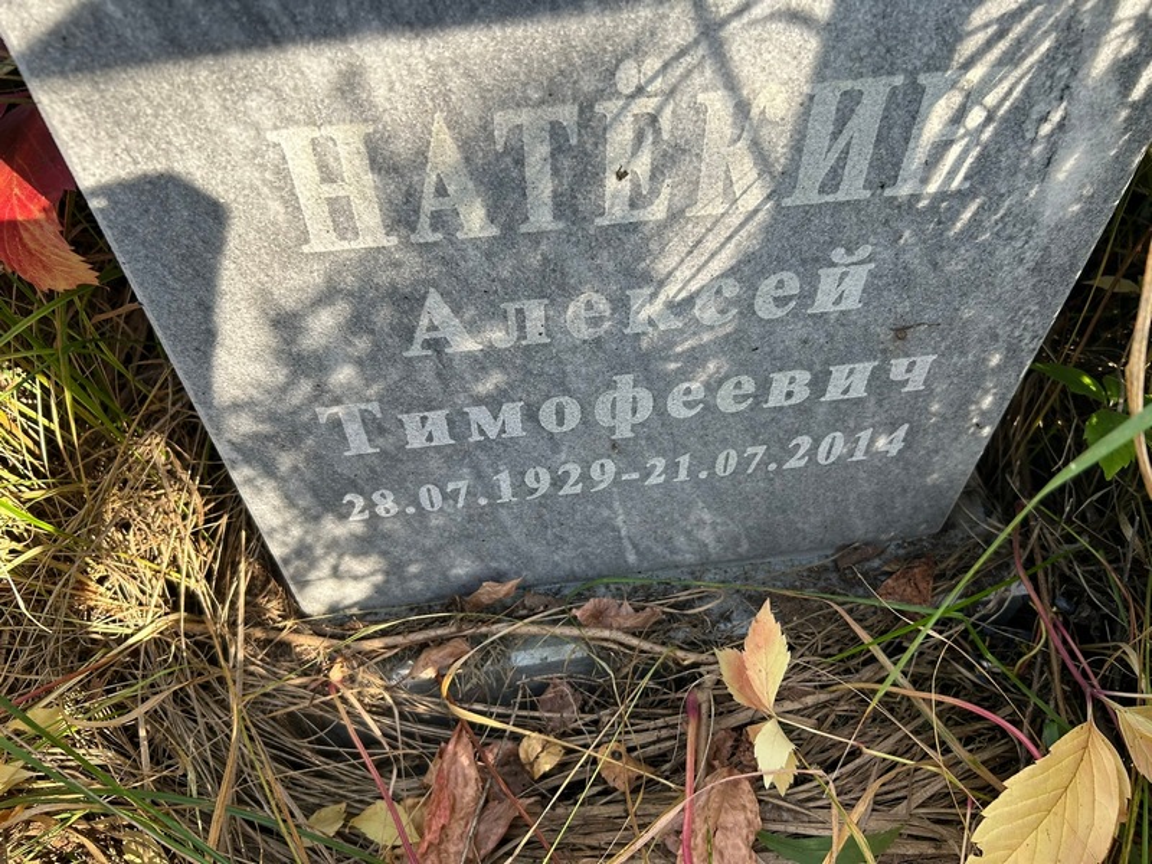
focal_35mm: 26
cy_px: 432
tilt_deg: -51.9
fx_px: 865
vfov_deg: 53.1
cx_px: 576
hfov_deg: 67.3
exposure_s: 1/493
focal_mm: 5.7
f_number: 1.5
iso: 50
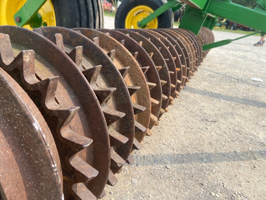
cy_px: 100
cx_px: 128
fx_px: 208
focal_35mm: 27
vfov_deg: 51.4
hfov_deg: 65.3
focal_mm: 4.25
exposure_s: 1/1182
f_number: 1.8
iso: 32
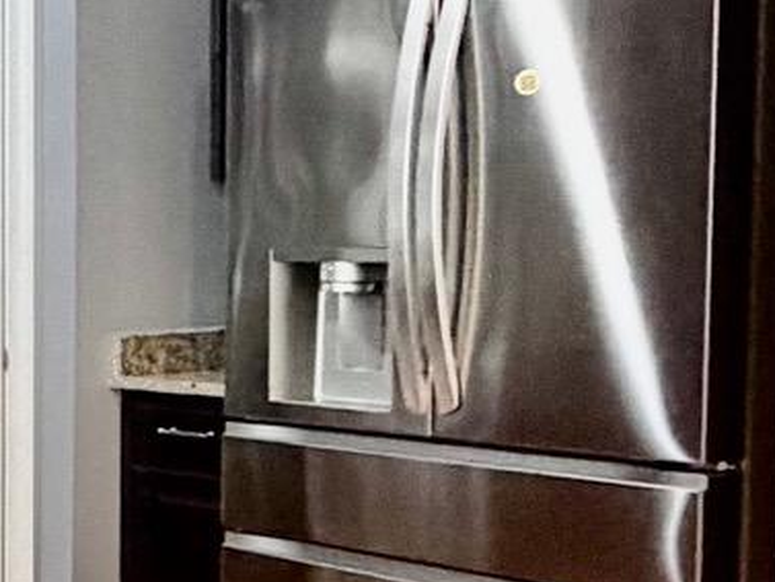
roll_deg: +2.3
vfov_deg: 19.4
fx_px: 1702
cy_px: 327
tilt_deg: -2.9
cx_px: -826
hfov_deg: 17.4
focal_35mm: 76
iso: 500
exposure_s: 1/60
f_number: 2.2
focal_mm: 2.22
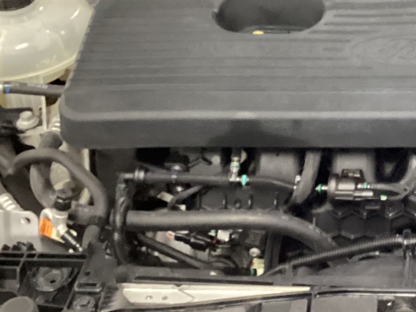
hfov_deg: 21.3
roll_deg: +1.1
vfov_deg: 16.6
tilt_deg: -32.7
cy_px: 57
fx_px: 1057
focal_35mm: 88
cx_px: 437
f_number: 2.4
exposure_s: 1/25
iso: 500
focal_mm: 3.3
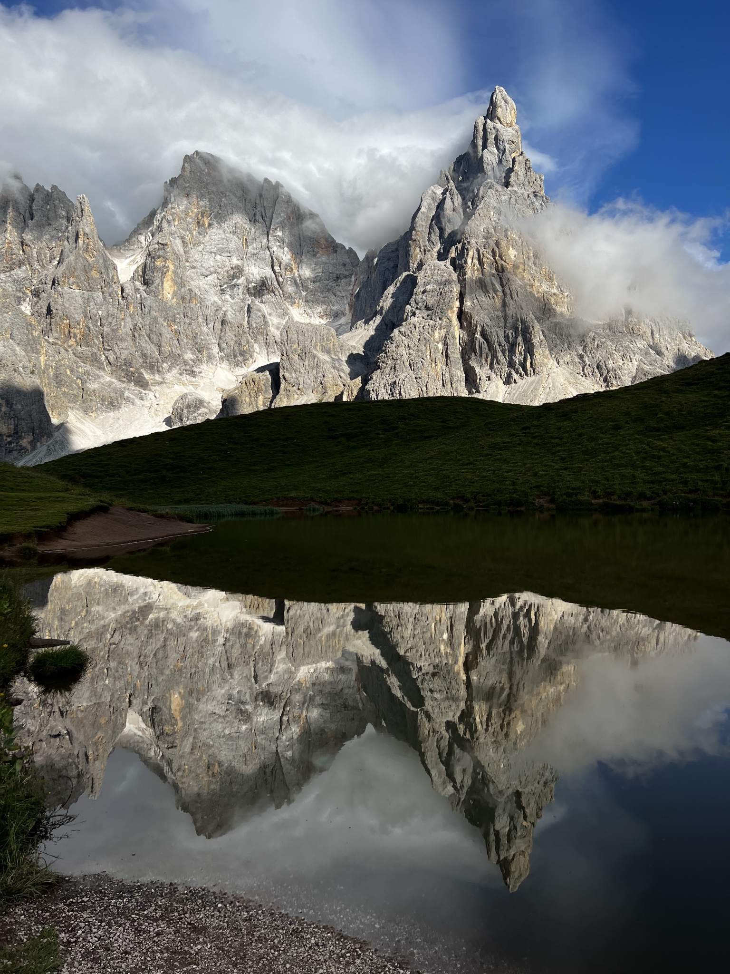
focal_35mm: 26
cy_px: 487
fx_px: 731
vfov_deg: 67.3
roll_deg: +1.5
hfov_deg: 53.1
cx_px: 365
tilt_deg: +0.5
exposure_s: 1/4274
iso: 50
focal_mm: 5.7
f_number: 1.5
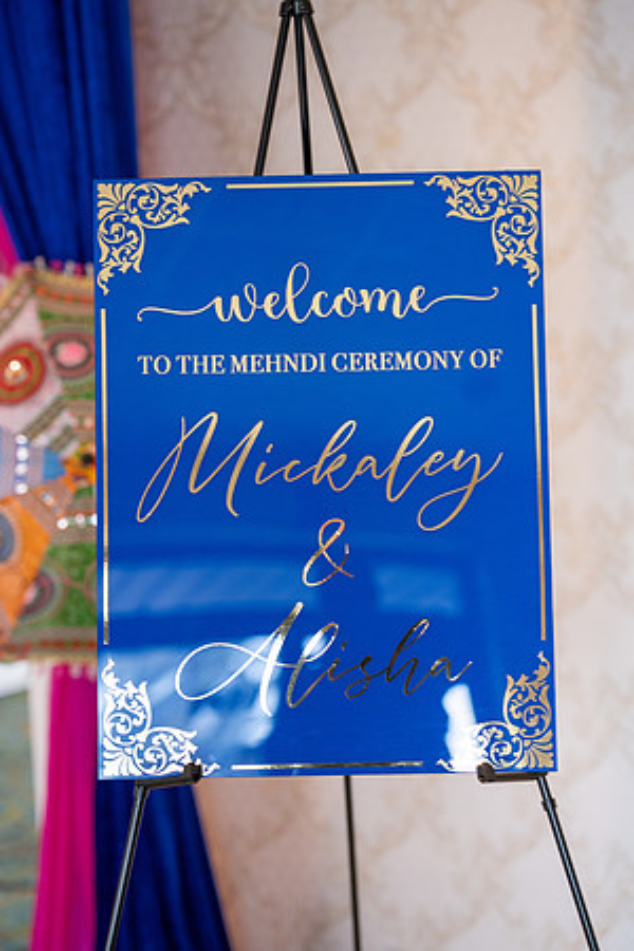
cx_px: 317
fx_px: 2245
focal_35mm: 85
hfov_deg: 16.1
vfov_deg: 23.9
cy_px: 476
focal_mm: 85
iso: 800
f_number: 2.2
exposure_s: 1/160
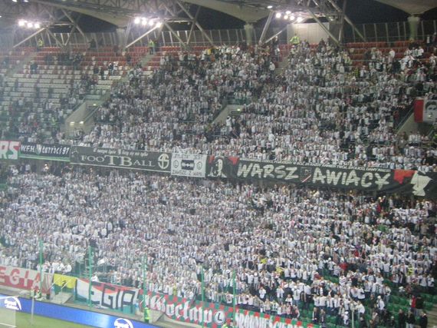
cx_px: 218
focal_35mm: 87
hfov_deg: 22.5
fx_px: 1098
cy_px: 164
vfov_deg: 17.0
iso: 800
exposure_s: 1/80
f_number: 4
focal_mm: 14.4
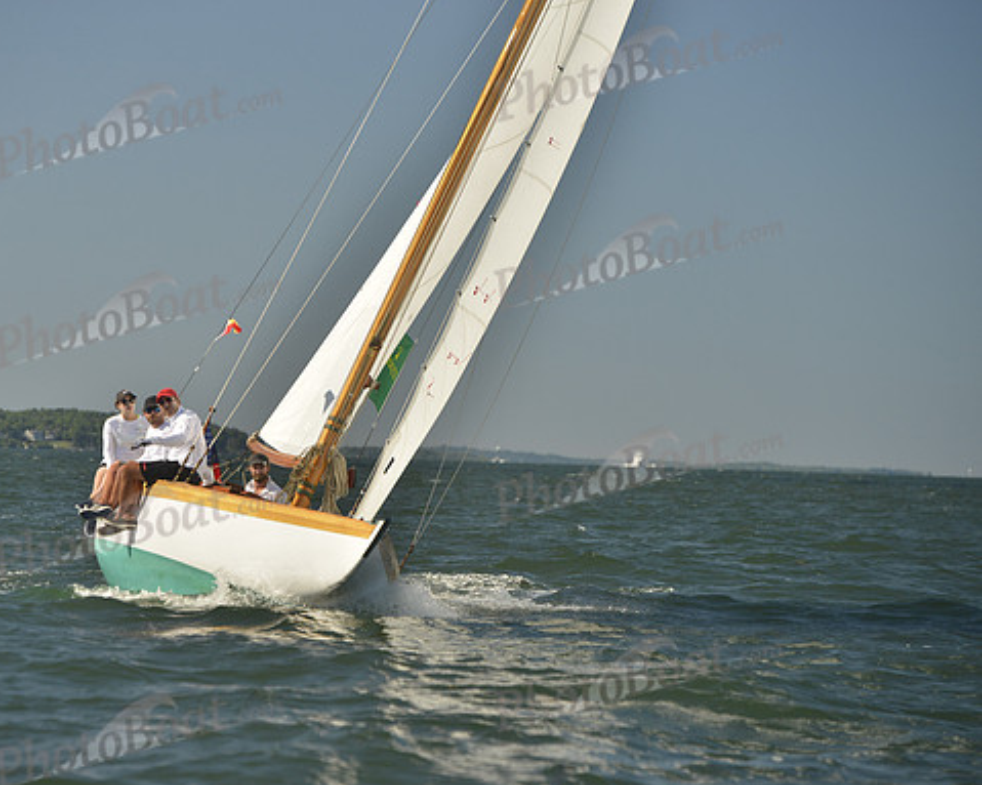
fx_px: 5288
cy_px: 392
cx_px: 390
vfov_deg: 8.5
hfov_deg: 10.6
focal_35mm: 182
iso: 400
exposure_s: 1/1250
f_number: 6.3
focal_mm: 160
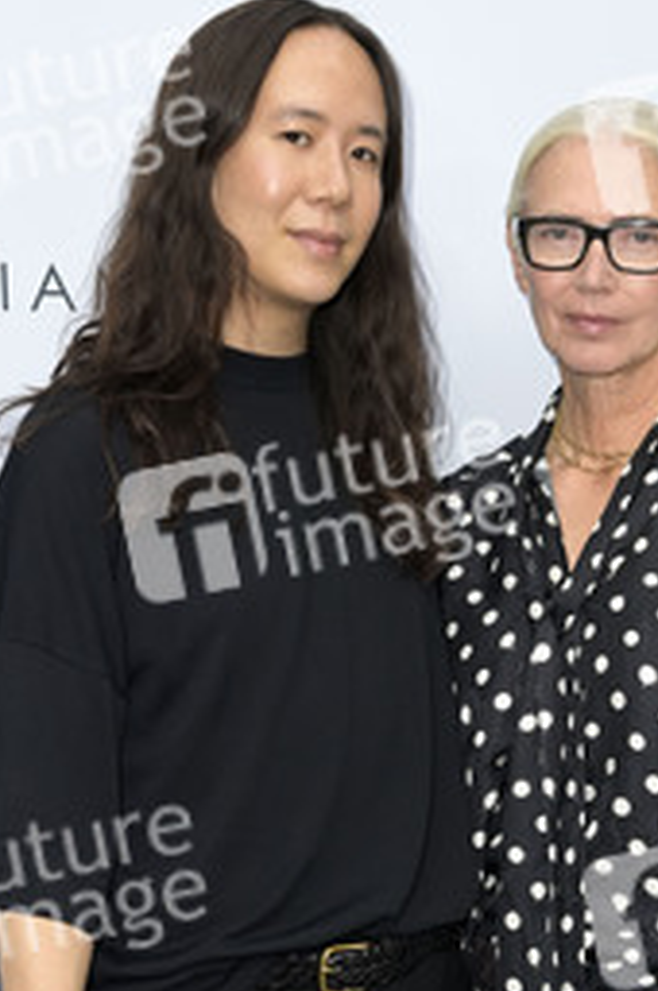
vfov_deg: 26.8
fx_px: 2062
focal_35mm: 75
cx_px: 430
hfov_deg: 18.1
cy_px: 705
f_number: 5.6
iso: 640
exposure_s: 1/250
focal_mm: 48
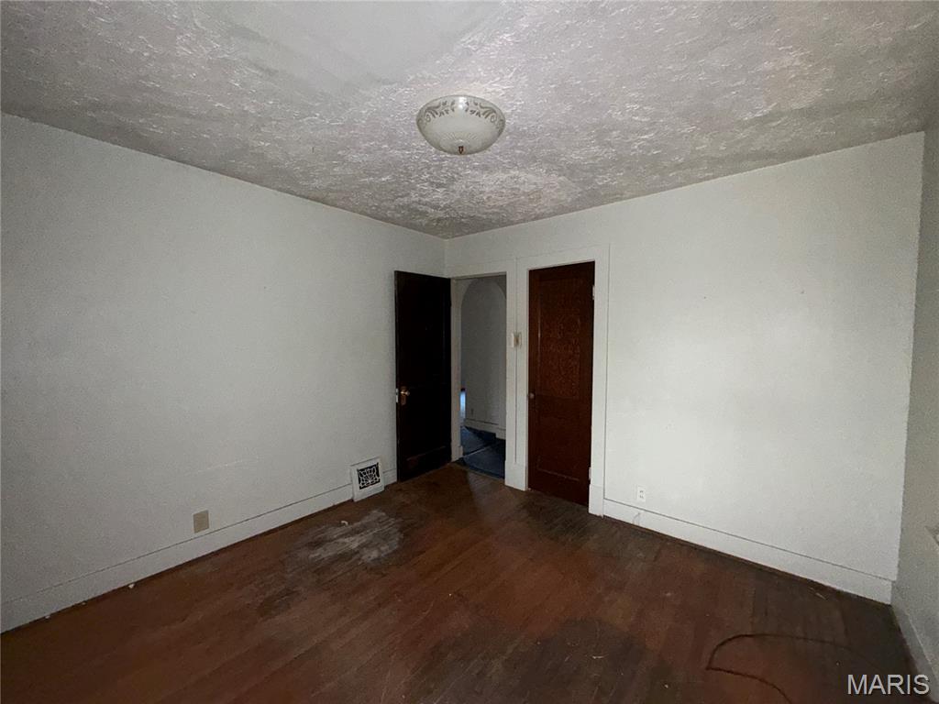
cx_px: 470
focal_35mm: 14
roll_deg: +0.6
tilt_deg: -3.0
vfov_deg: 85.7
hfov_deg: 102.1
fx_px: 380
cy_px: 352
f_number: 2.2
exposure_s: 1/39
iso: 320
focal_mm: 2.22
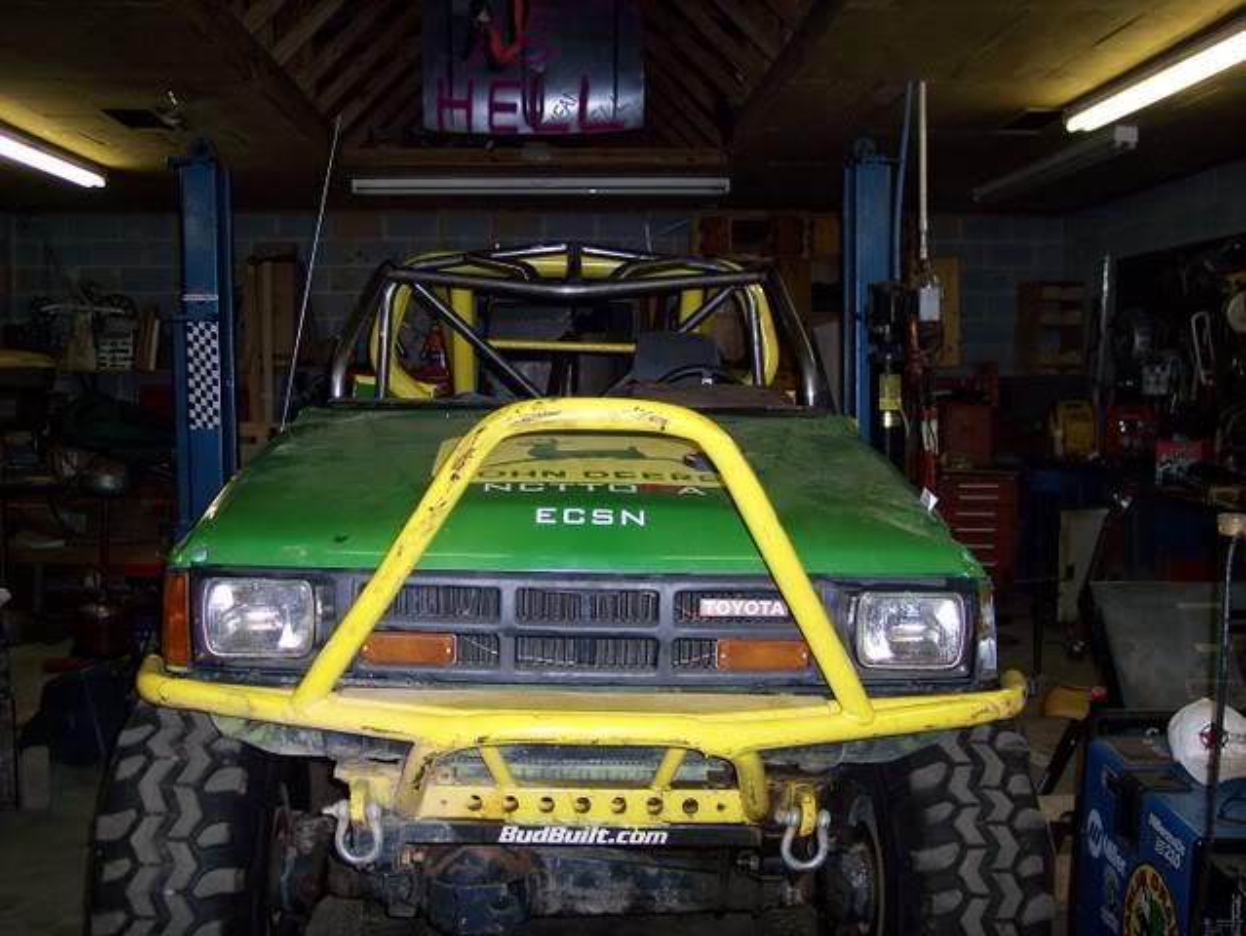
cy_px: 468
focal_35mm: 39
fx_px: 1405
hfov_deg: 47.8
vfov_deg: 36.9
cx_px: 623
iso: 100
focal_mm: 8
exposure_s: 1/60
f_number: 2.8
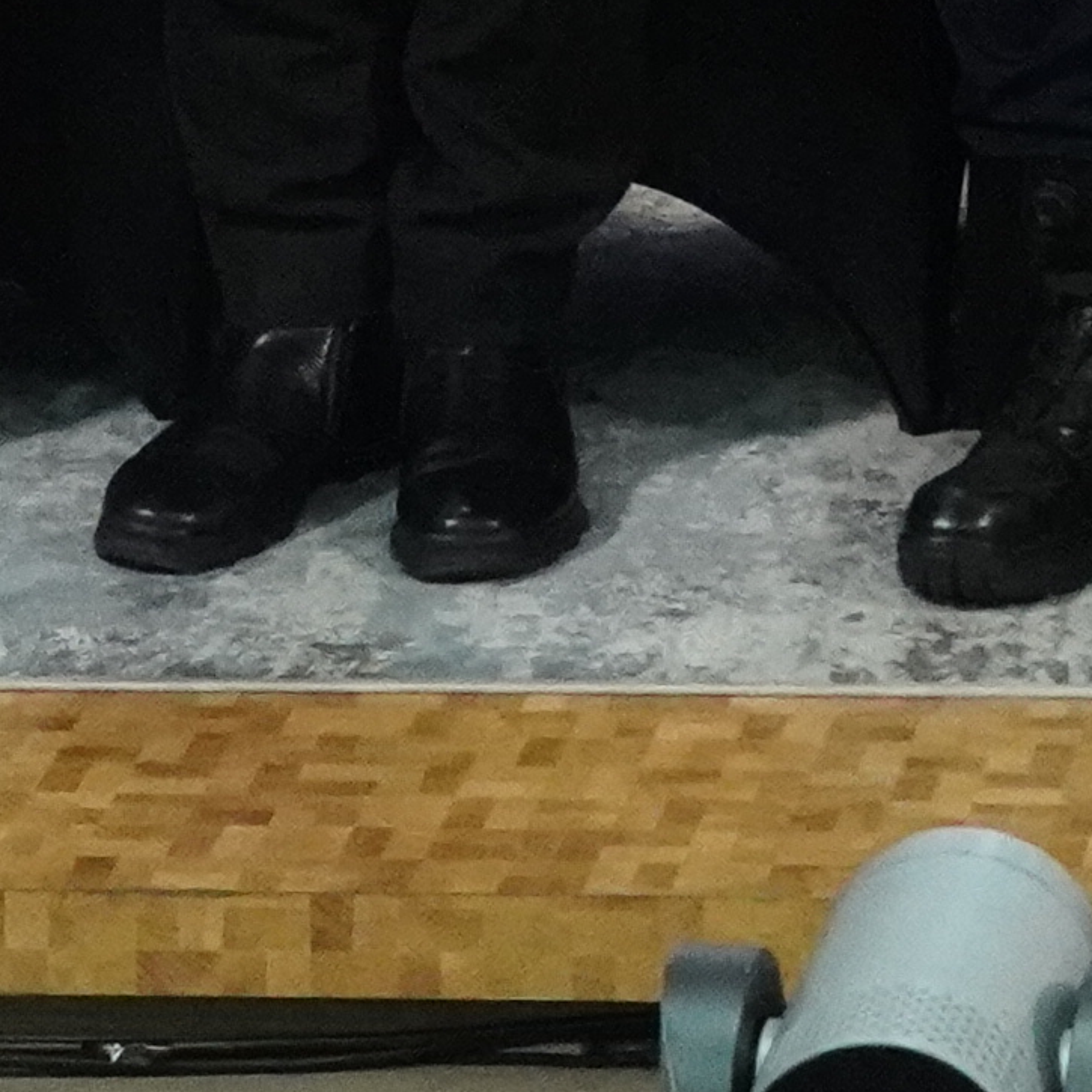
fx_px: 8030
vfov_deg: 7.1
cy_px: -1853
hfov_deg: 7.6
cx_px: 1832
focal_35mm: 225
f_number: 6.3
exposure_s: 1/200
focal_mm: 32
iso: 12800
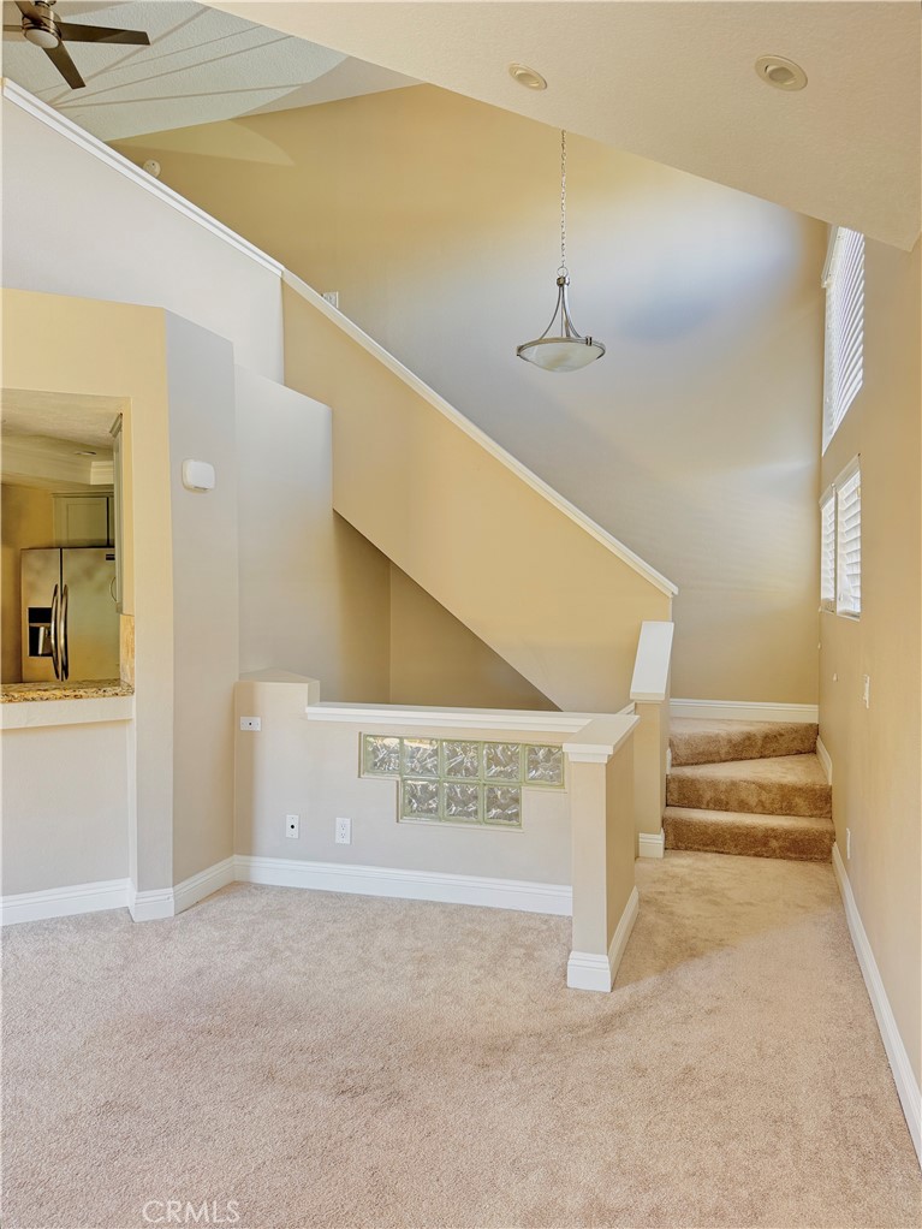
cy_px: 614
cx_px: 461
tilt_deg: -3.3
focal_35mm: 24
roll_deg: -0.7
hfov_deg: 56.8
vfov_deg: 71.6
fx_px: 852
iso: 200
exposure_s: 1/68
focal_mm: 6.76
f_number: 1.78
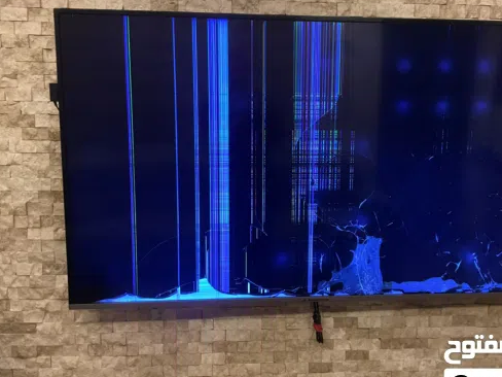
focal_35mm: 38
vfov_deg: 37.7
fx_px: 551
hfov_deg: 48.8
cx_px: 289
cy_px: 182
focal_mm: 3
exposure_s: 1/24
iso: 500
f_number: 1.8
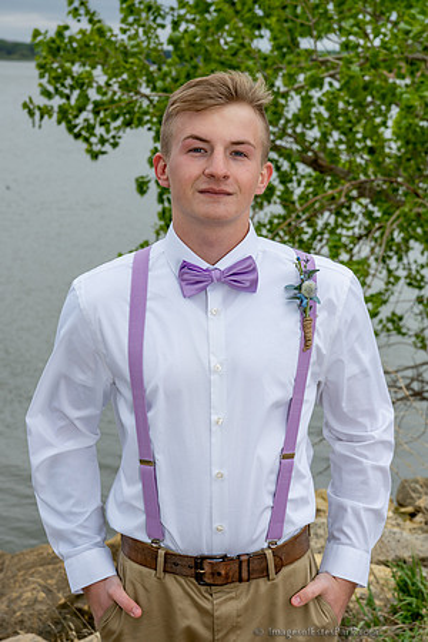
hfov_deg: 22.6
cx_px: 214
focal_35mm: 60
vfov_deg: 33.4
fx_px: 1070
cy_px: 321
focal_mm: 60
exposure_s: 1/250
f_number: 8
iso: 100
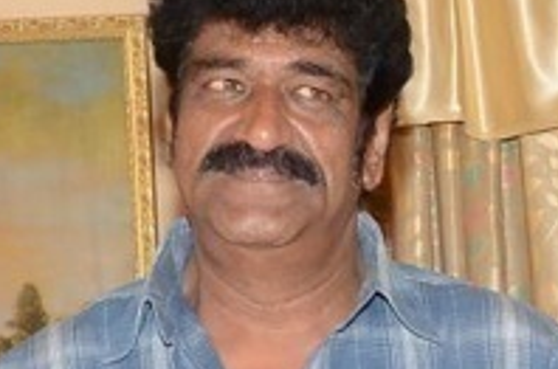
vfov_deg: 6.1
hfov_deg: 9.0
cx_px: 1026
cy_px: 692
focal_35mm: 218
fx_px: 3371
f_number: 5.6
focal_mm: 24
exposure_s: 1/125
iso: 500
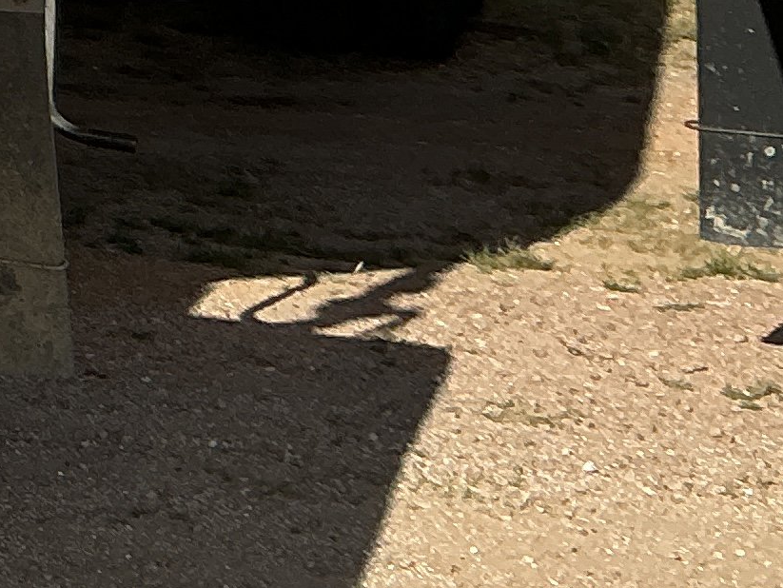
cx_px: -1009
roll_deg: +0.6
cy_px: -542
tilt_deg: +2.2
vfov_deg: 9.8
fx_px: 3213
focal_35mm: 142
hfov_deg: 11.7
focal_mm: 3
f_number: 1.8
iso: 25
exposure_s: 1/1984
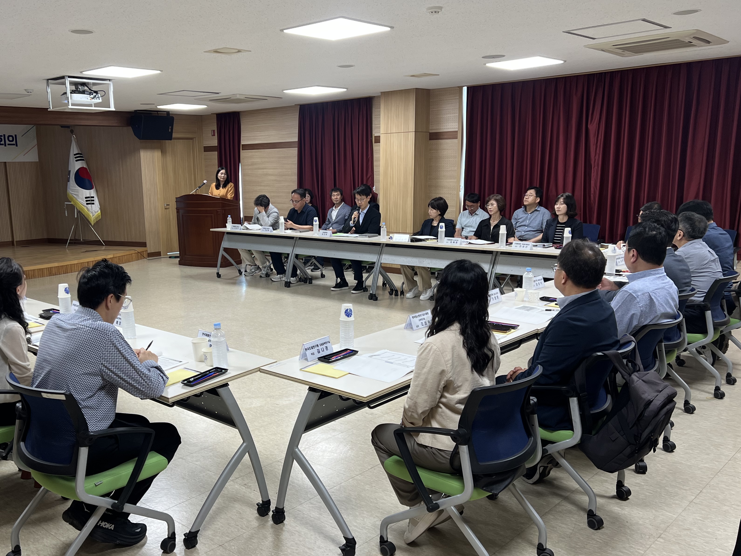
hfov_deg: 54.9
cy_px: 304
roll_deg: +1.2
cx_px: 291
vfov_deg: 42.9
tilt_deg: -10.5
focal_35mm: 33
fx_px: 706
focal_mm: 5.7
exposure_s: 1/120
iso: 100
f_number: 1.5
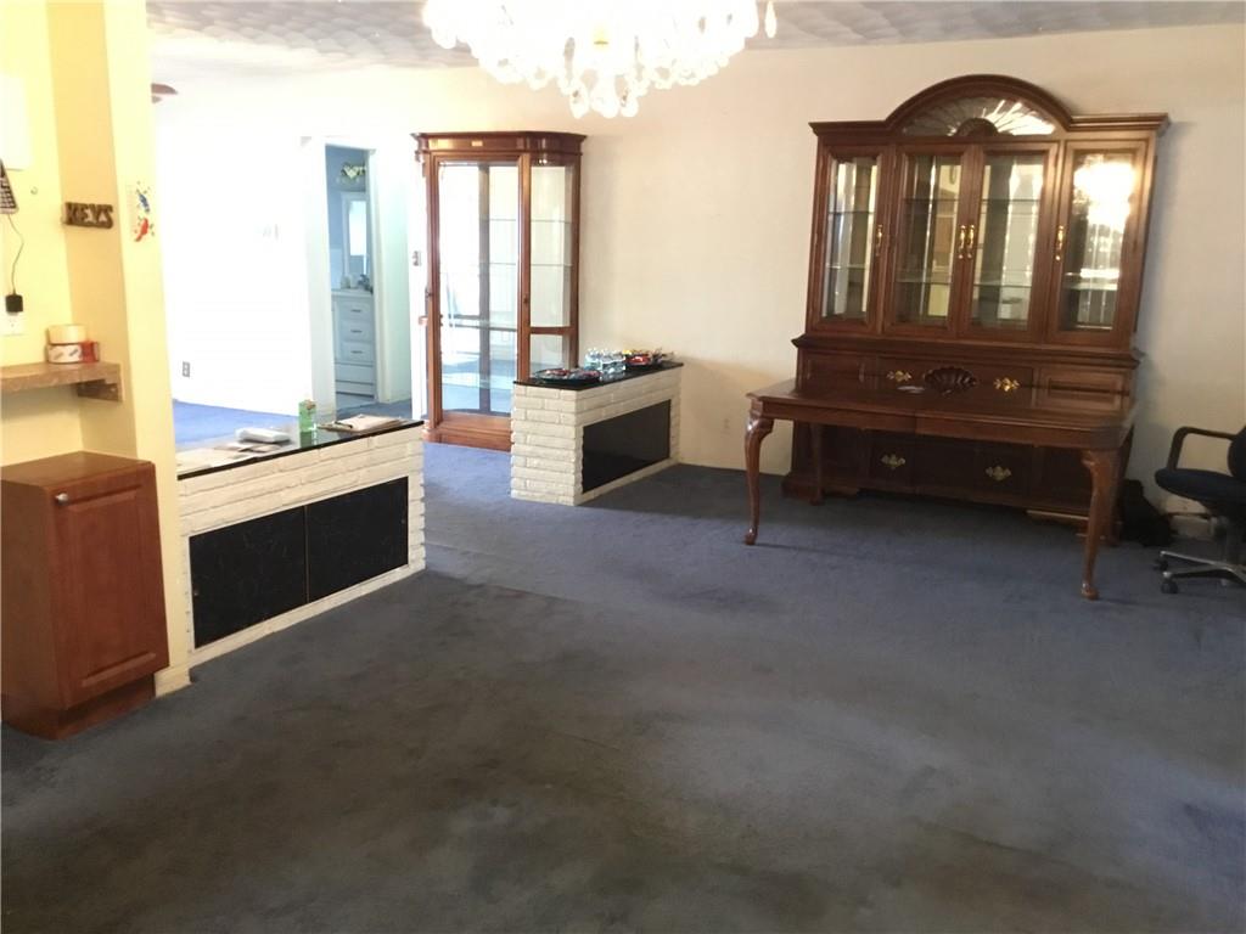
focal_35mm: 31
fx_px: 1116
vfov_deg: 45.4
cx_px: 623
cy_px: 467
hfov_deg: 58.4
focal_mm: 3.3
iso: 200
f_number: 2.4
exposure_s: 1/15
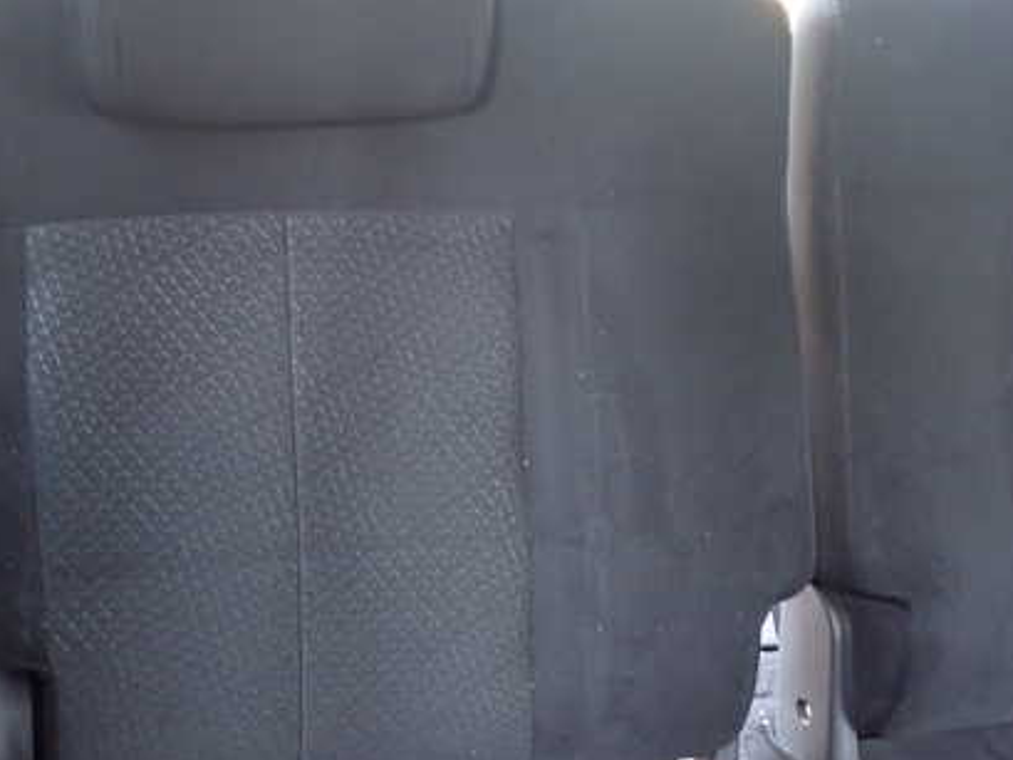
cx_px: 327
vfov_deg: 32.7
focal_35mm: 44
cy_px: 277
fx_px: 1288
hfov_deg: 42.3
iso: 800
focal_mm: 5.4
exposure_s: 1/25
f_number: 2.3
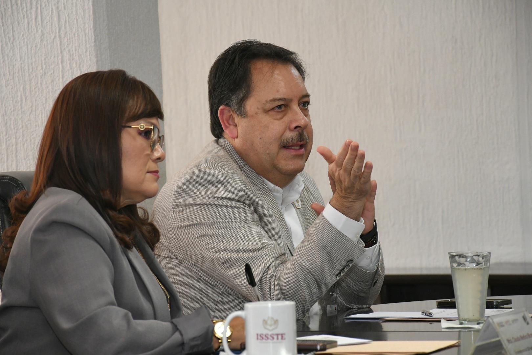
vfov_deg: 8.2
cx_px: 266
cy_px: 178
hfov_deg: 12.2
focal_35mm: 168
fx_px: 2482
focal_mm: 112
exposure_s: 1/125
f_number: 7.1
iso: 2000
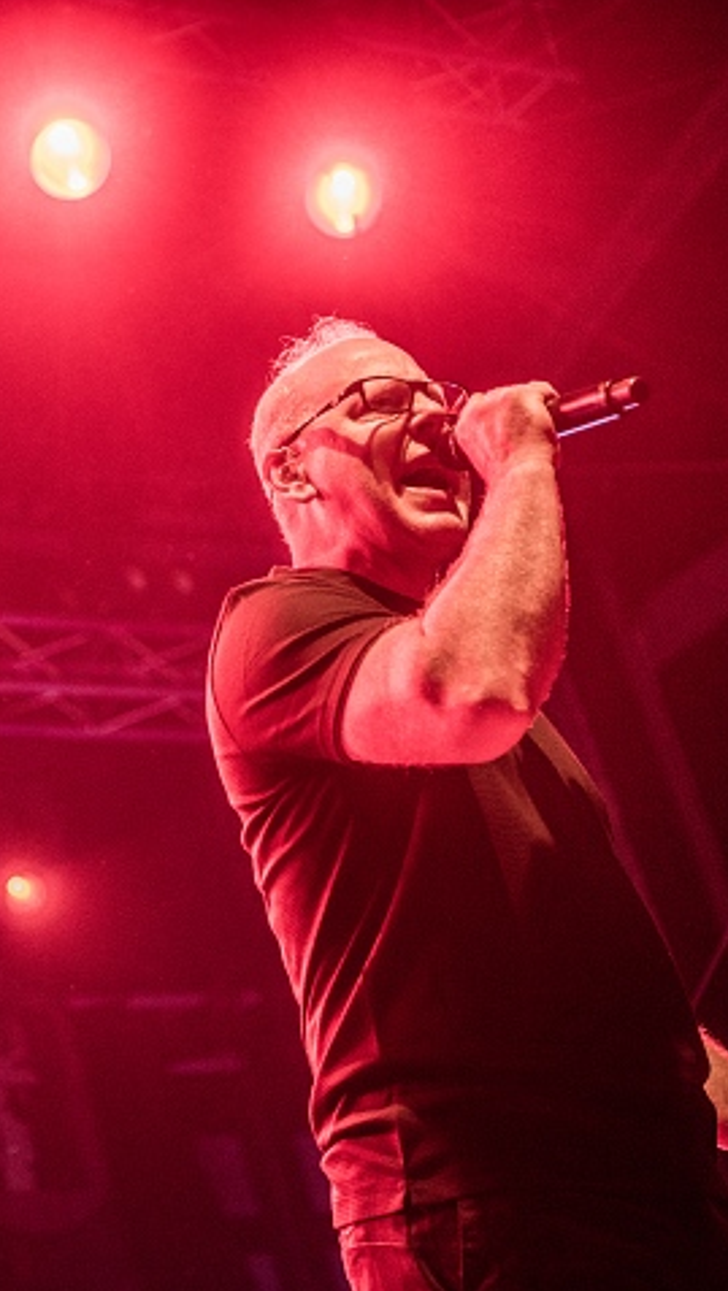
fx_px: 3357
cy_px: 643
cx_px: 51
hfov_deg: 12.3
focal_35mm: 98
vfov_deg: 21.8
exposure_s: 1/100
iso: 800
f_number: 2.8
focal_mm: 62
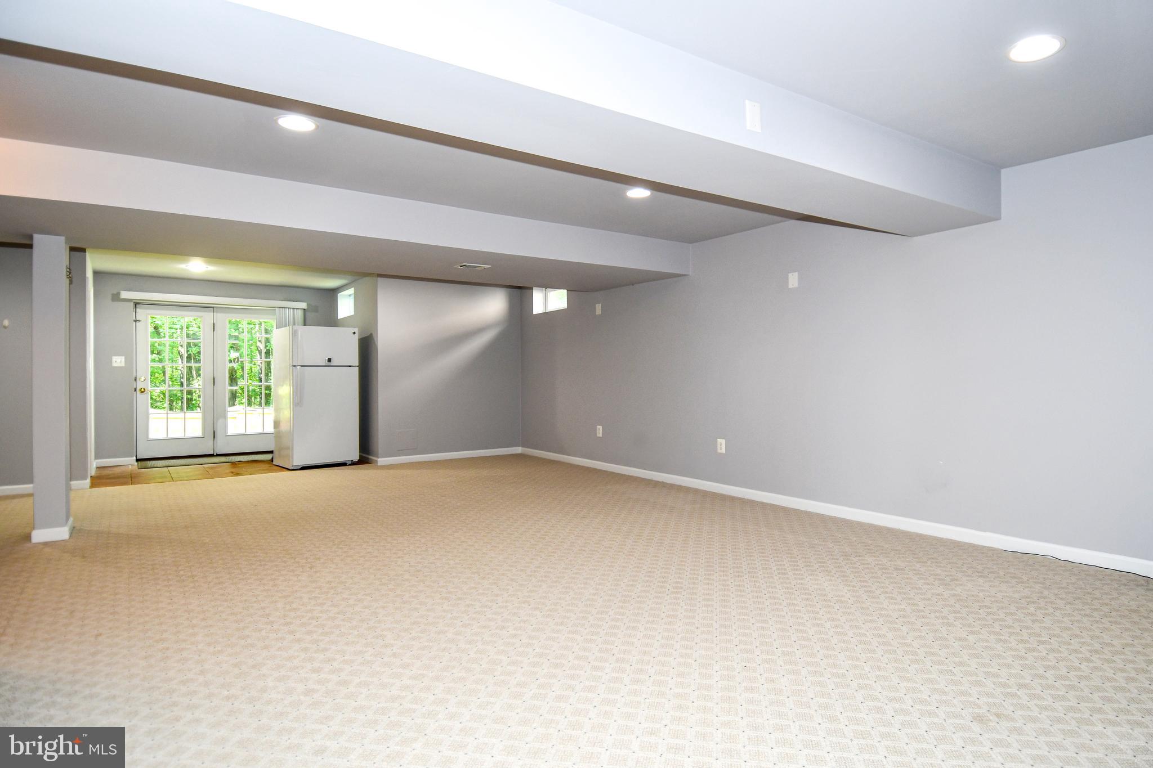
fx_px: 576
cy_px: 384
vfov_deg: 67.4
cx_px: 576
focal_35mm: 18
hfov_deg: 90.0
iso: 320
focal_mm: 12
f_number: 4
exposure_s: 1/60
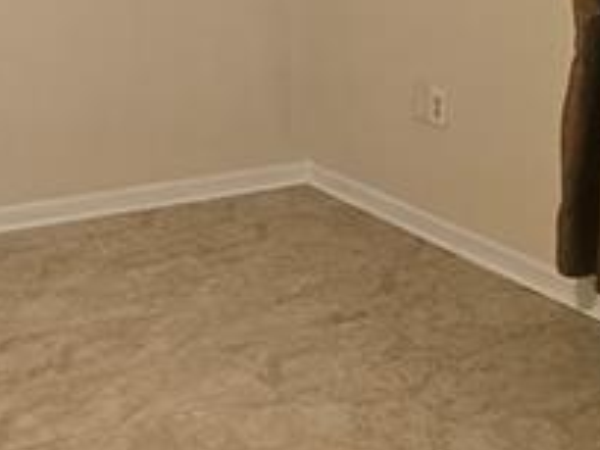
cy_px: -9
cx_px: 79
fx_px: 1248
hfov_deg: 26.3
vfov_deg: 19.8
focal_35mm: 72
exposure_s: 1/120
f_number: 1.8
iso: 200
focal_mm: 5.4
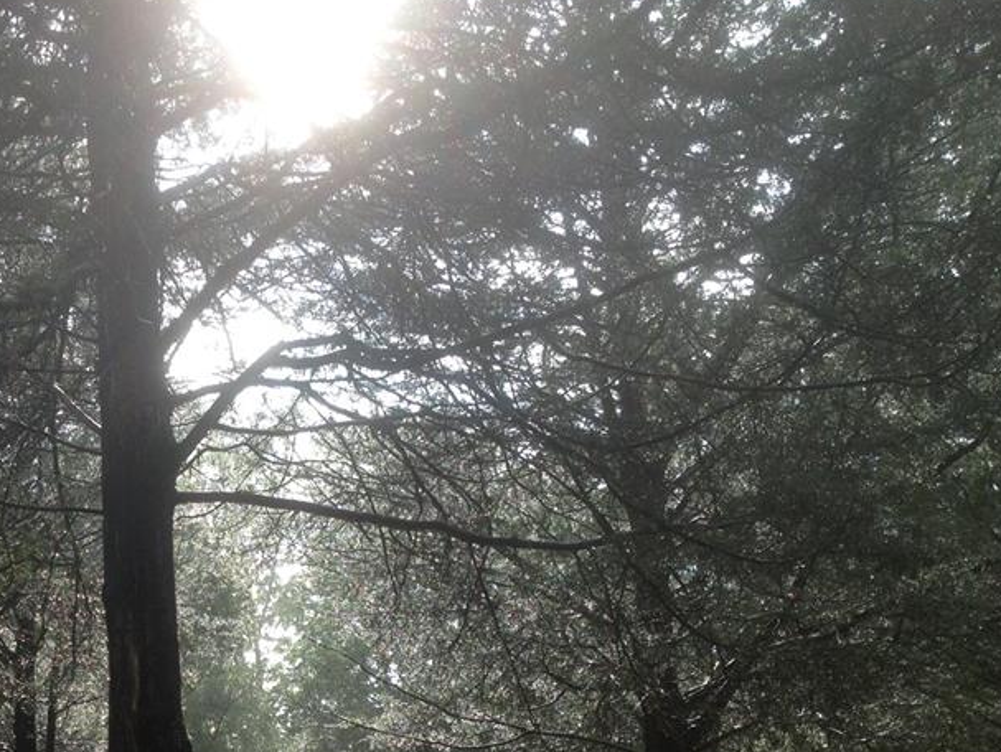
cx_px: 175
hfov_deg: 31.7
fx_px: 1707
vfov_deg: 24.4
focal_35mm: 59
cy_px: 610
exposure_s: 1/343
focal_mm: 4.28
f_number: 2.4
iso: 50
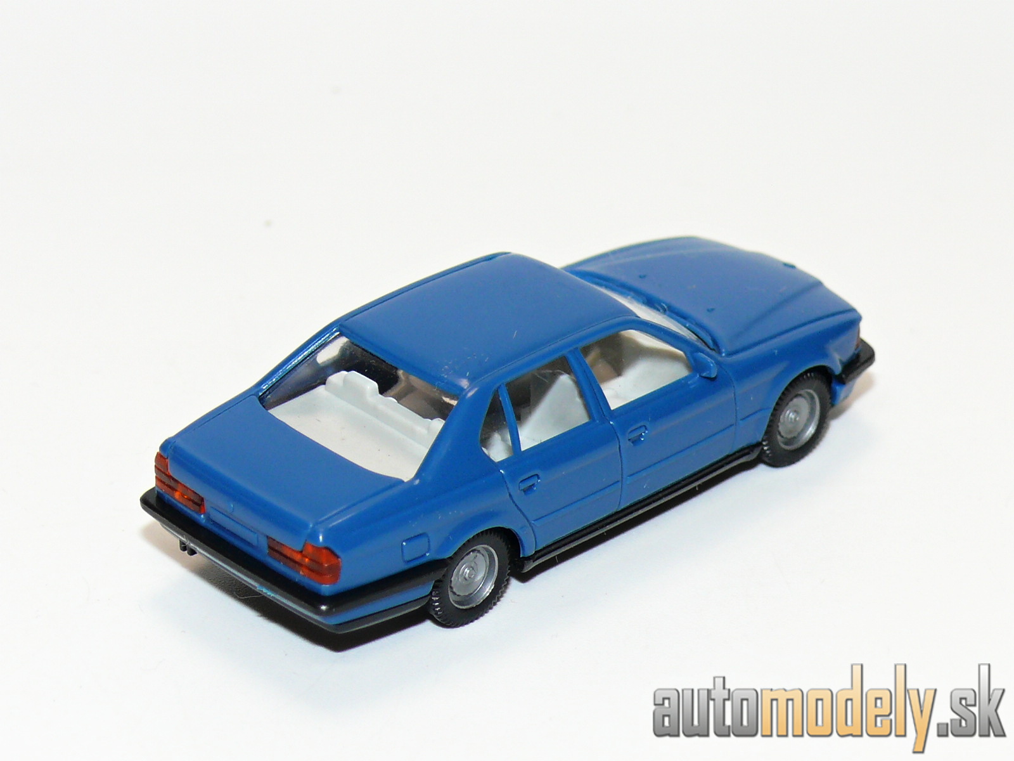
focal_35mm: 137
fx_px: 4013
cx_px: 507
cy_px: 380
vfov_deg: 10.8
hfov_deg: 14.4
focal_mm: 16.3
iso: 100
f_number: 4
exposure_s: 1/30
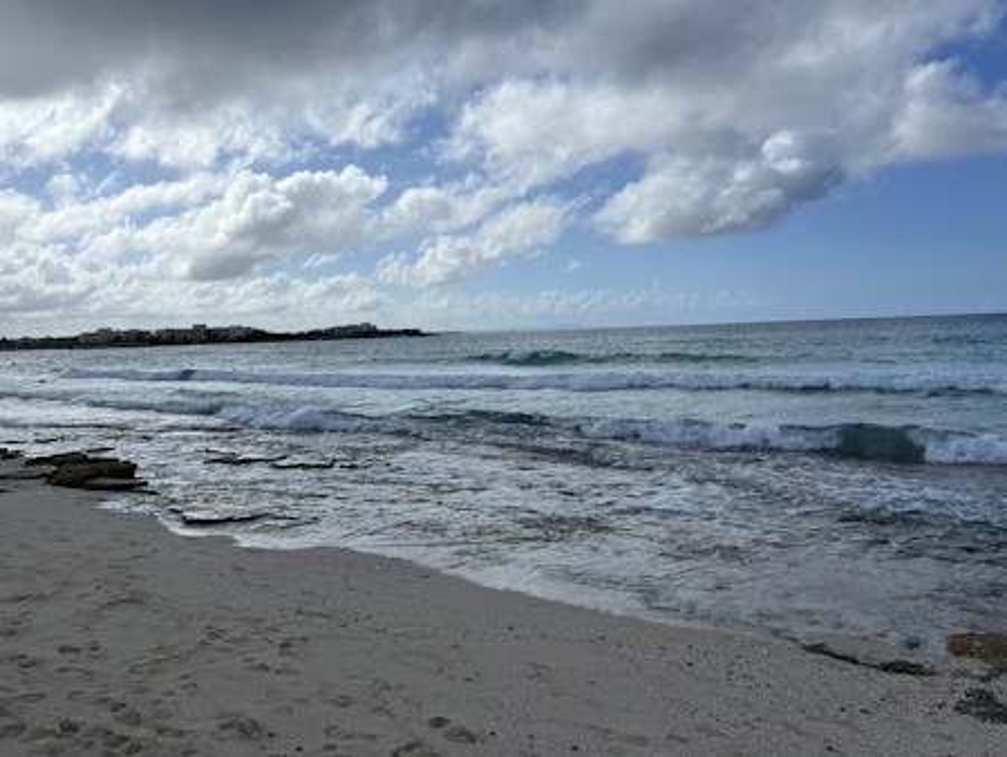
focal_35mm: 26
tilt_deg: -3.8
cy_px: 378
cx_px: 504
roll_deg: +1.6
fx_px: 757
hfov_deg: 67.3
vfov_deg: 53.1
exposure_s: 1/11364
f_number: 1.5
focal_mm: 5.7
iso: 50
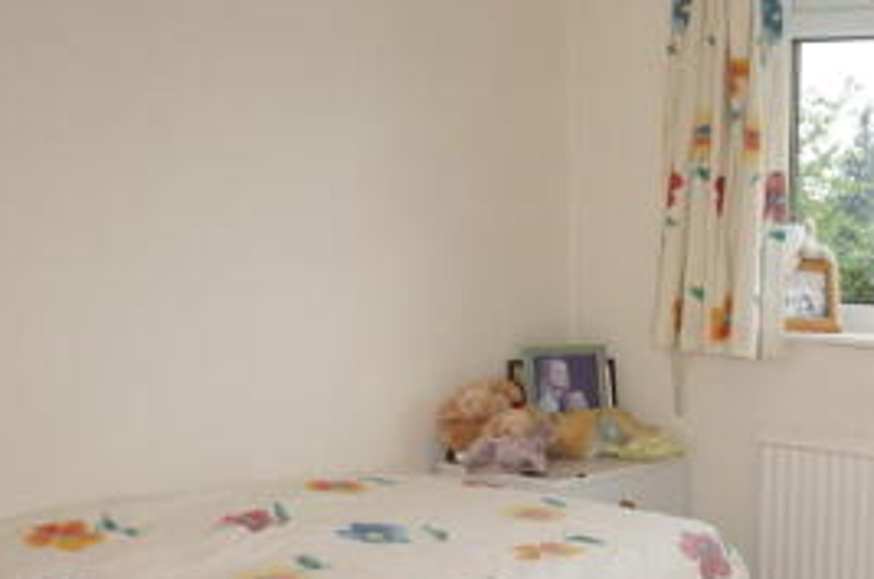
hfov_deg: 31.6
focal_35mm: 59
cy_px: 445
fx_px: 1430
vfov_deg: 22.7
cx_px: 854
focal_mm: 16
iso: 200
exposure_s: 1/60
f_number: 4
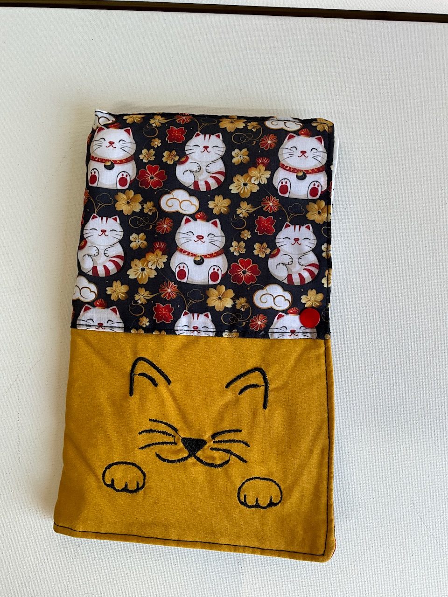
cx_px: 224
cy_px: 298
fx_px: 500
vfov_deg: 61.7
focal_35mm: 29
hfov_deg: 48.2
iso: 25
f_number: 1.8
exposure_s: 1/100
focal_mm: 3
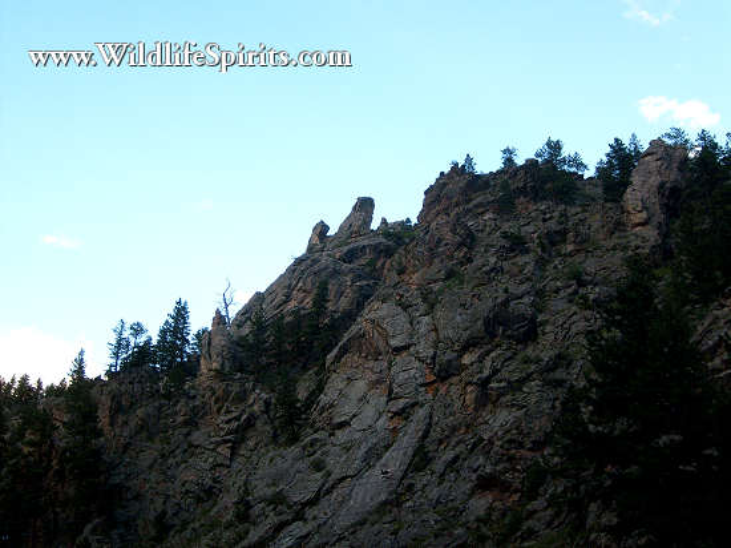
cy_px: 274
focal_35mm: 43
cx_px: 366
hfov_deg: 43.9
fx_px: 908
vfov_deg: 33.6
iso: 80
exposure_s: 1/90
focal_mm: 7.2
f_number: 3
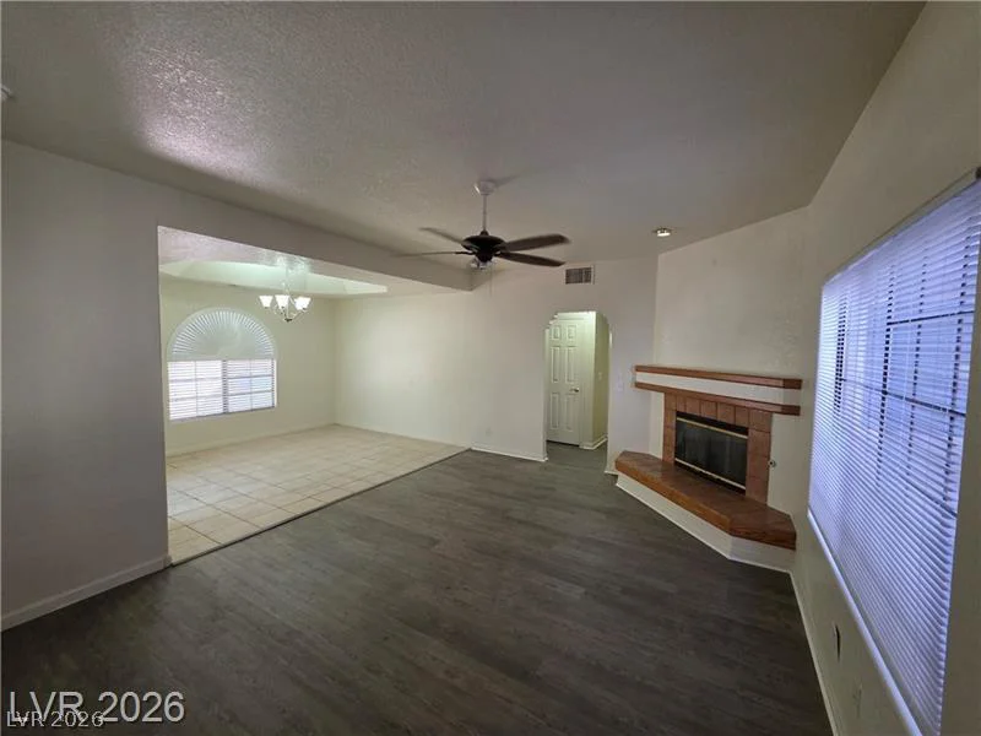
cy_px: 368
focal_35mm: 13
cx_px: 490
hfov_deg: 106.2
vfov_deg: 89.9
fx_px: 368
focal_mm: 2.2
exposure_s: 1/120
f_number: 1.9
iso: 250
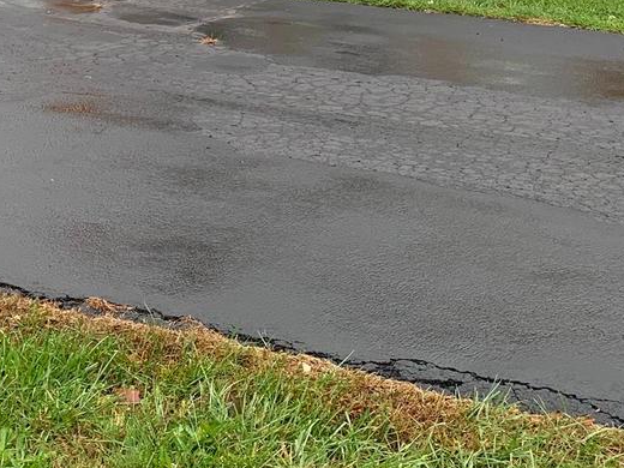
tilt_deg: +1.9
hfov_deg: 26.8
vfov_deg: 18.8
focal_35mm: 72
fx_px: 1298
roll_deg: -1.0
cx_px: 178
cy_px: -162
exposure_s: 1/122
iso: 40
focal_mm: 4.25
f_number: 1.8
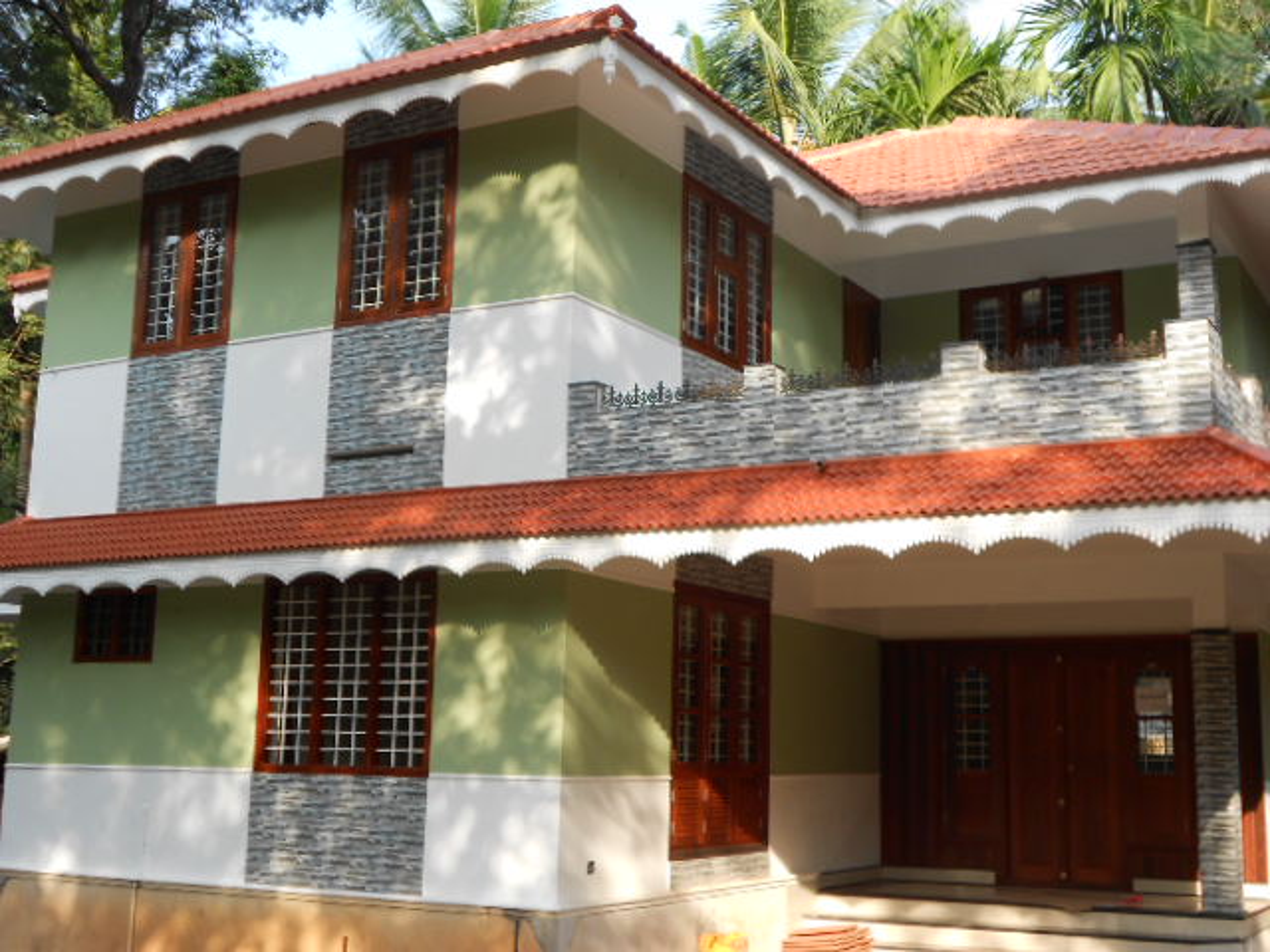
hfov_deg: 43.9
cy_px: 476
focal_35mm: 43
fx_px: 1578
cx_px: 635
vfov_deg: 33.6
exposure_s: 1/125
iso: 80
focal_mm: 7.9
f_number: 4.2
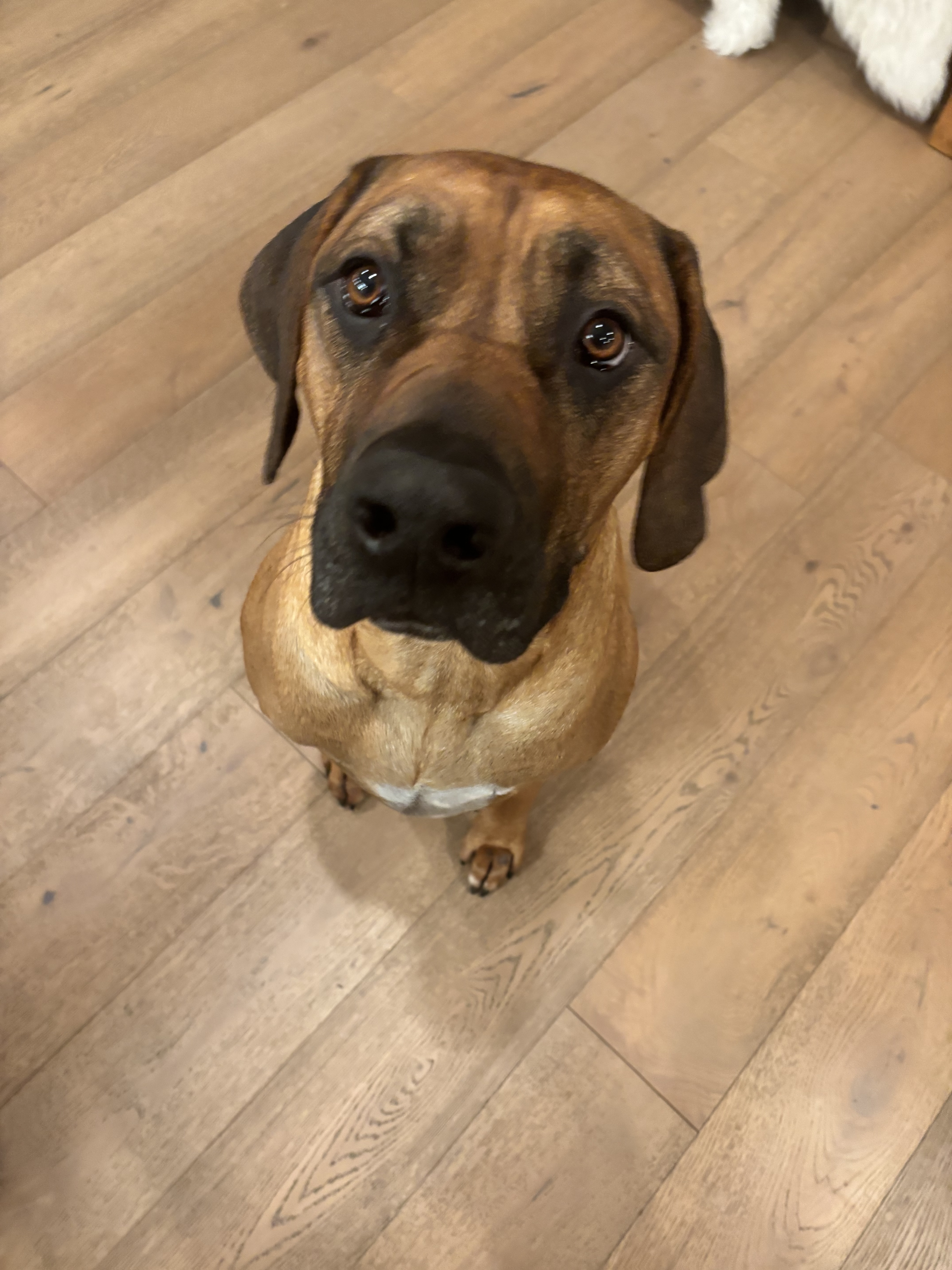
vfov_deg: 67.3
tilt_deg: -67.7
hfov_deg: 53.1
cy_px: 635
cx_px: 476
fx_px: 953
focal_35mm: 26
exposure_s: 1/60
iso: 400
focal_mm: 5.96
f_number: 1.6
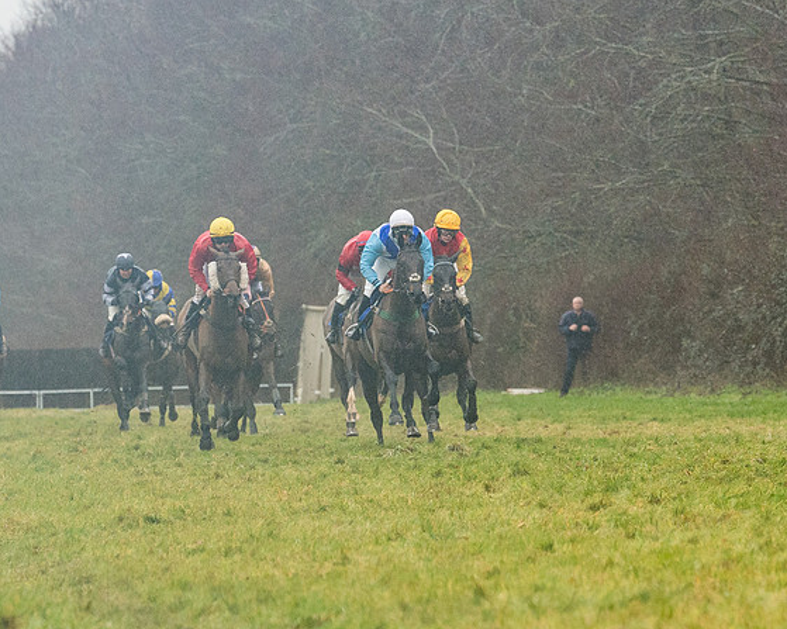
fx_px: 8174
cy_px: 283
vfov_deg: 4.4
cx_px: 405
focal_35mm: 351
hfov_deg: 5.5
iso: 1000
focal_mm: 155
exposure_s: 1/1000
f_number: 4.5
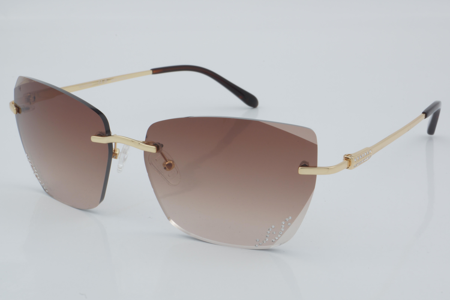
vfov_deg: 18.2
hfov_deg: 27.0
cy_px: 150
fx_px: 937
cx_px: 225
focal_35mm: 75
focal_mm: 50
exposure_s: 1/4
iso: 100
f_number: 32
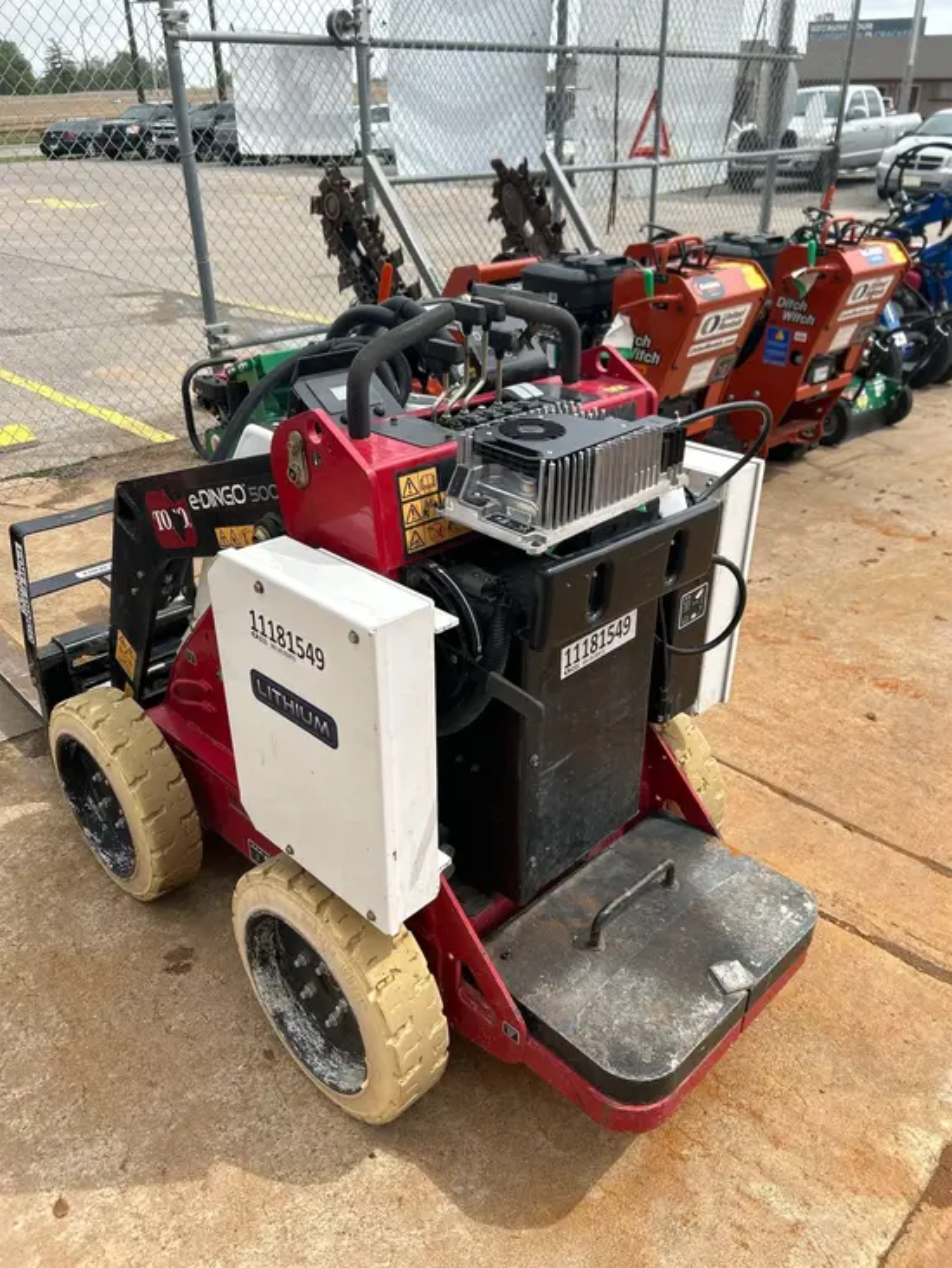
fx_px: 953
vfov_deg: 67.3
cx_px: 476
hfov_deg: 53.1
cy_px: 634
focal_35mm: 26
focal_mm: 5.7
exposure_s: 1/2208
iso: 50
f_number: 1.5
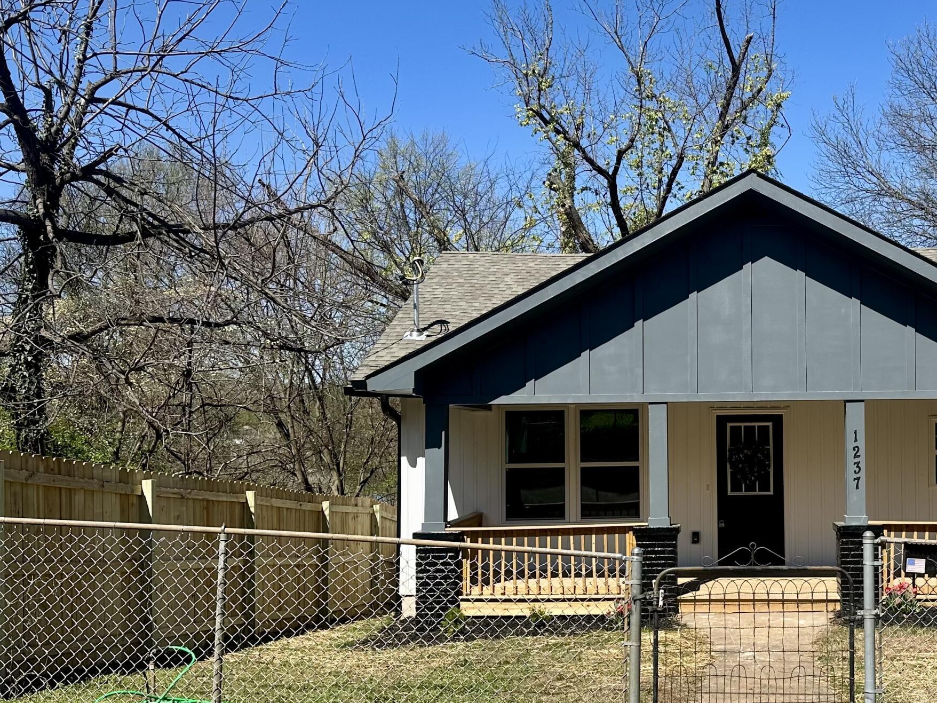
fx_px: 1110
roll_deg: +0.5
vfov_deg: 35.0
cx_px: 700
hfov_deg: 44.3
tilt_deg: +1.0
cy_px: 424
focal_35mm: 41
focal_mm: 6.86
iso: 80
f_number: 1.78
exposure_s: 1/4184
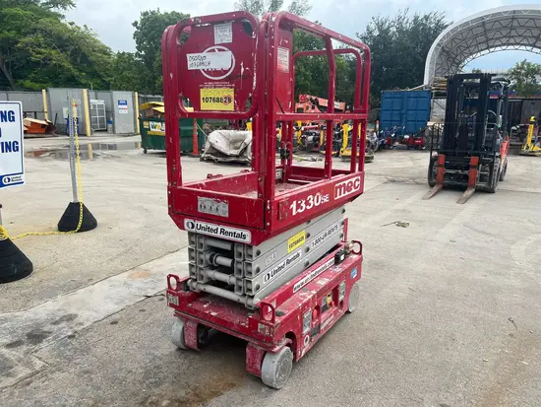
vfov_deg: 53.1
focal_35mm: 26
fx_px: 407
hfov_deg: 67.3
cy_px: 204
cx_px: 270
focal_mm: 5.1
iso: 50
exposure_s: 1/1957
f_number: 1.6
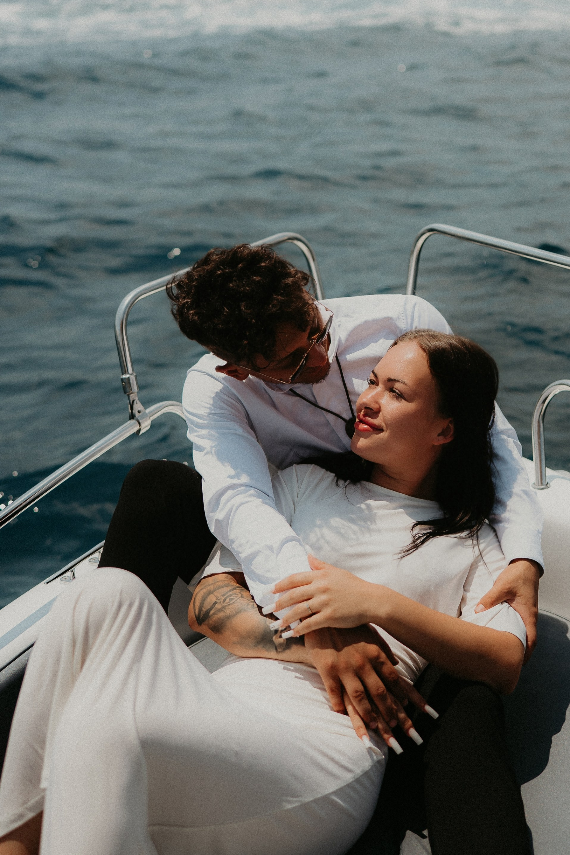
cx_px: 393
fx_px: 1187
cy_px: 273
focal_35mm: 50
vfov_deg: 39.1
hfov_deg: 26.8
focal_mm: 35
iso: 160
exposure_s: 1/5000
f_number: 2
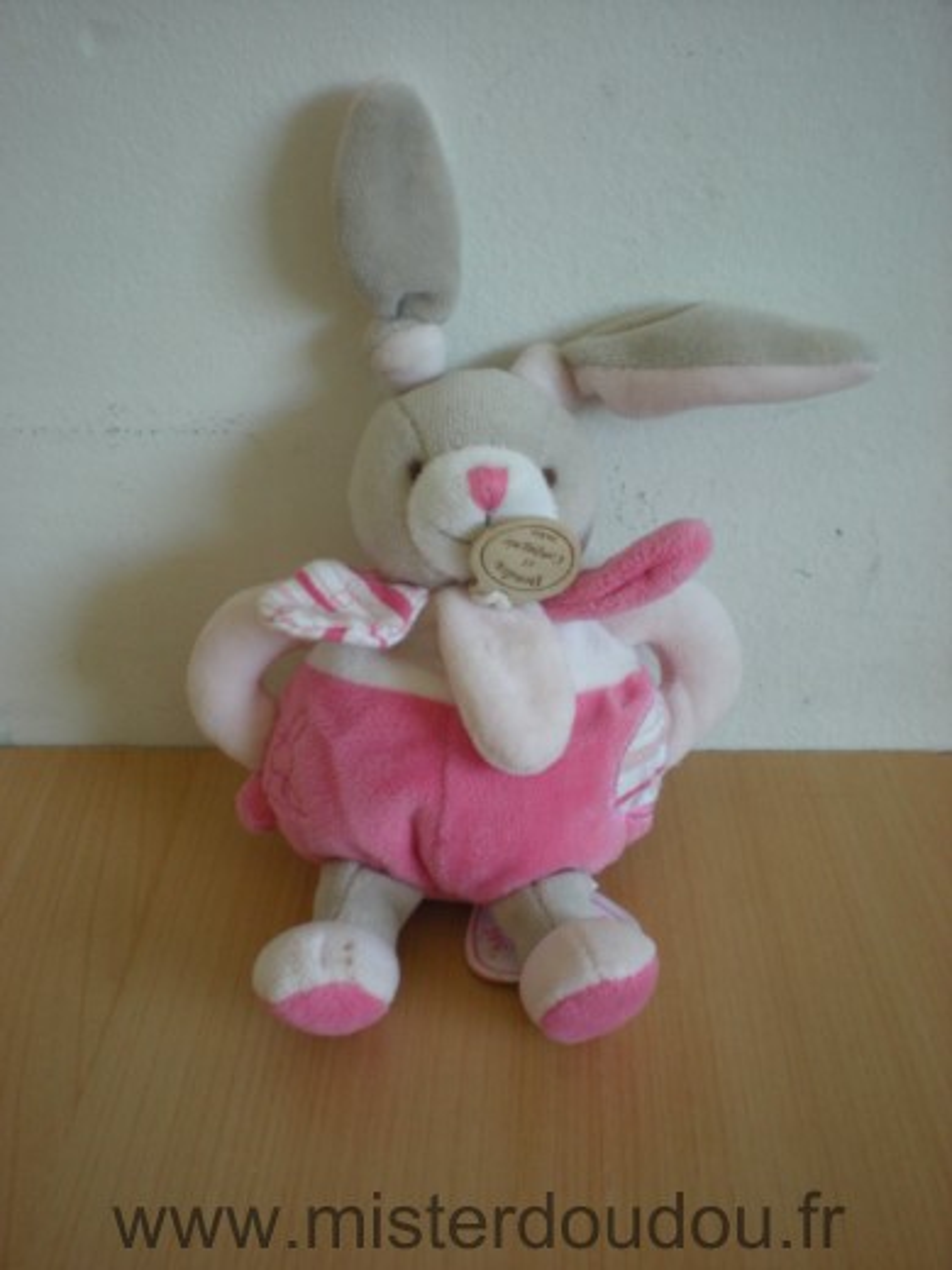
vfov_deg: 49.0
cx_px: 476
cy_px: 635
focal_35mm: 38
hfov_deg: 37.7
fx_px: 1393
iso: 200
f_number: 3.1
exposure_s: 1/46
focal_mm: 6.3
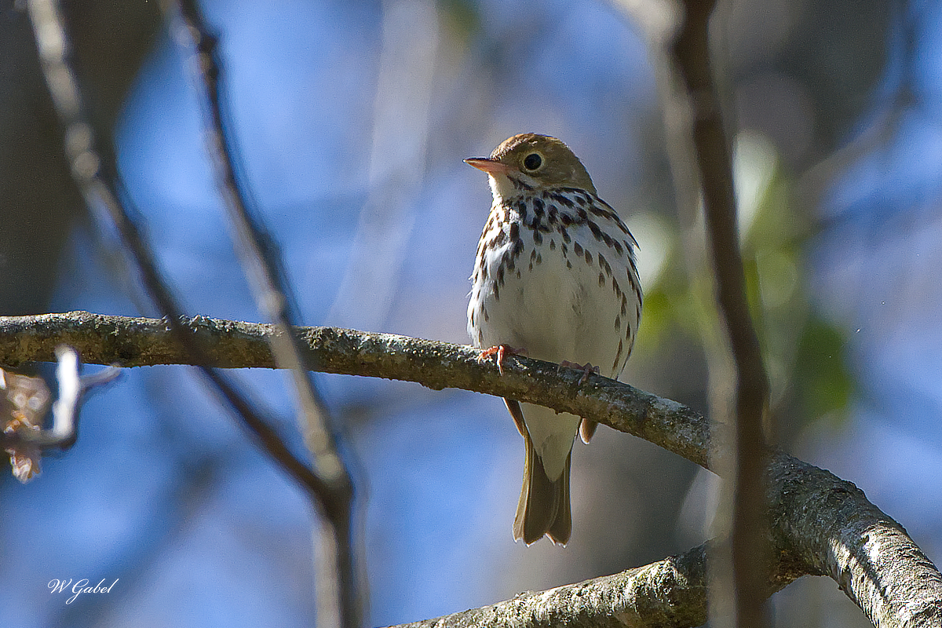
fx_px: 13082
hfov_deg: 4.1
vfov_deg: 2.7
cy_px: 314
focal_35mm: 500
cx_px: 471
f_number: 8
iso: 900
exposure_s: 1/1250
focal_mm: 500
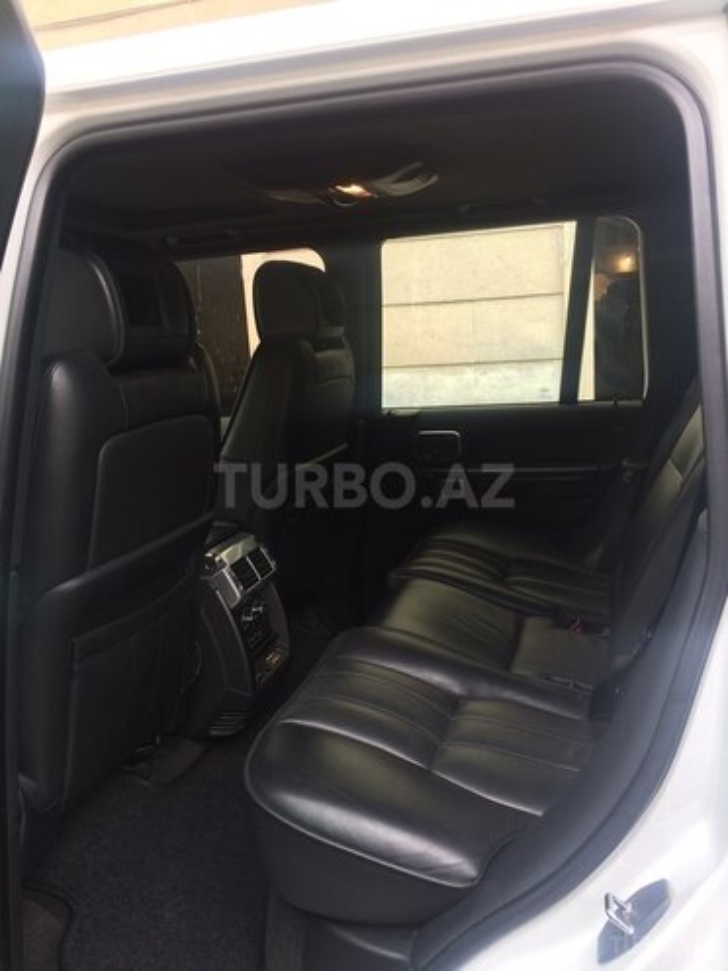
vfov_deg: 61.7
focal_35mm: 29
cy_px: 486
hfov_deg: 48.2
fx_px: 813
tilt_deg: -13.2
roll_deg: +4.5
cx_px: 364
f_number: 2.2
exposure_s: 1/100
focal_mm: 4.15
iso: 40
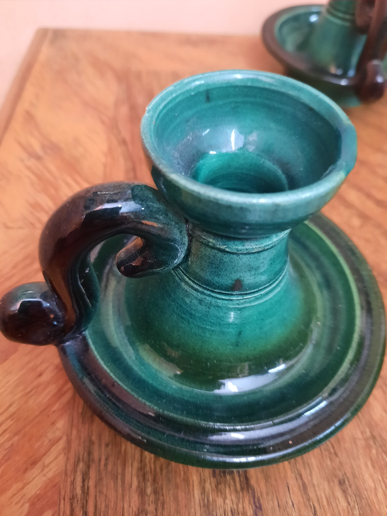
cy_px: 258
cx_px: 194
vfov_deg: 69.4
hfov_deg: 54.9
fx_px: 373
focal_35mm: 25
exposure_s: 1/25
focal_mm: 4.6
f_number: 2
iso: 500
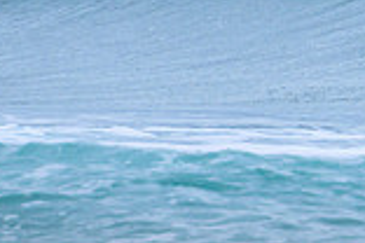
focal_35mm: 2043
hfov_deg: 1.0
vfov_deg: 0.7
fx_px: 20712
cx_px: 652
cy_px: -85
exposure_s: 1/2000
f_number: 5.6
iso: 640
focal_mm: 400
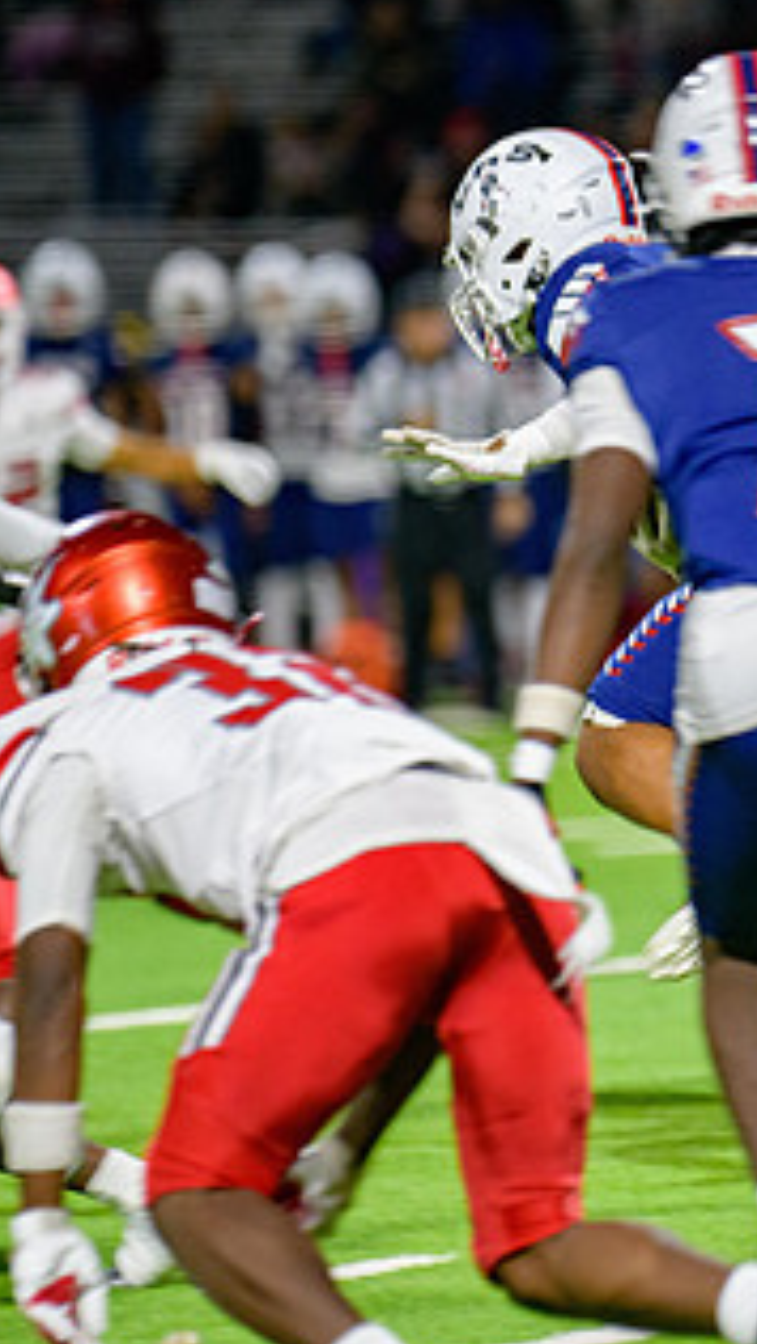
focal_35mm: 462
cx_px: 1055
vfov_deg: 4.7
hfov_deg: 2.6
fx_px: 16469
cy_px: 657
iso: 2000
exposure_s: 1/250
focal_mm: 240
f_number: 2.8
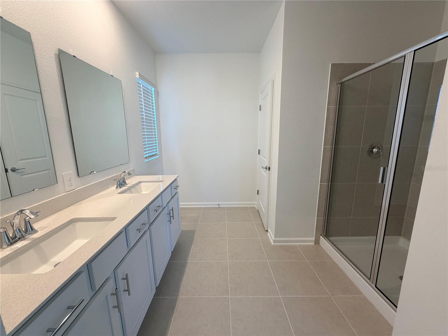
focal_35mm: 14
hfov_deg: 102.1
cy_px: 168
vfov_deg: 85.7
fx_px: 181
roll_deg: +0.7
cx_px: 224
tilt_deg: -11.1
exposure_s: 1/120
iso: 200
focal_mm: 2.22
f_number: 2.2
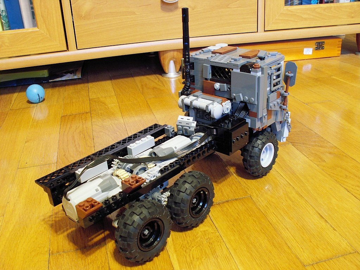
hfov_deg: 52.6
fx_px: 364
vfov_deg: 40.7
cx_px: 180
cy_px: 135
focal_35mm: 35
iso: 100
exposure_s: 1
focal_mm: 5.86
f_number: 4
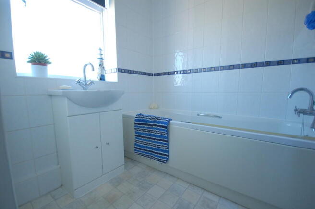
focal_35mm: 15
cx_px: 158
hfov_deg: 100.5
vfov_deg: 77.1
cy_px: 104
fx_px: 131
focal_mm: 10
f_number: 4.5
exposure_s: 1/80
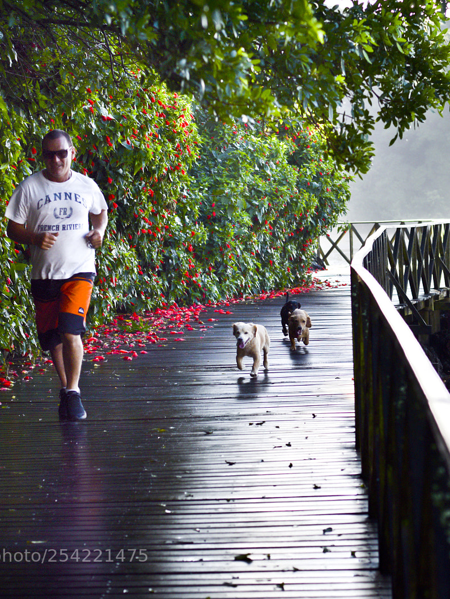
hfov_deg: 13.6
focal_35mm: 109
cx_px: 305
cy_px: 298
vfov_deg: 18.0
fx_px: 1889
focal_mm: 50
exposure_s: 1/2000
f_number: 4.5
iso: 100
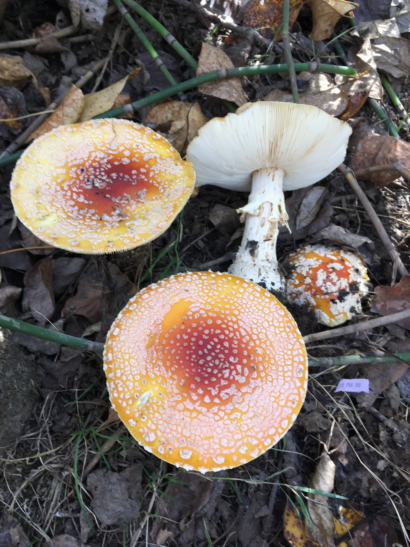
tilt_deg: -60.4
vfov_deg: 61.7
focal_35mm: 29
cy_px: 274
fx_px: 458
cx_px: 205
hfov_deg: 48.2
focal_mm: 4.15
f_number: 2.2
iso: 32
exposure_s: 1/60
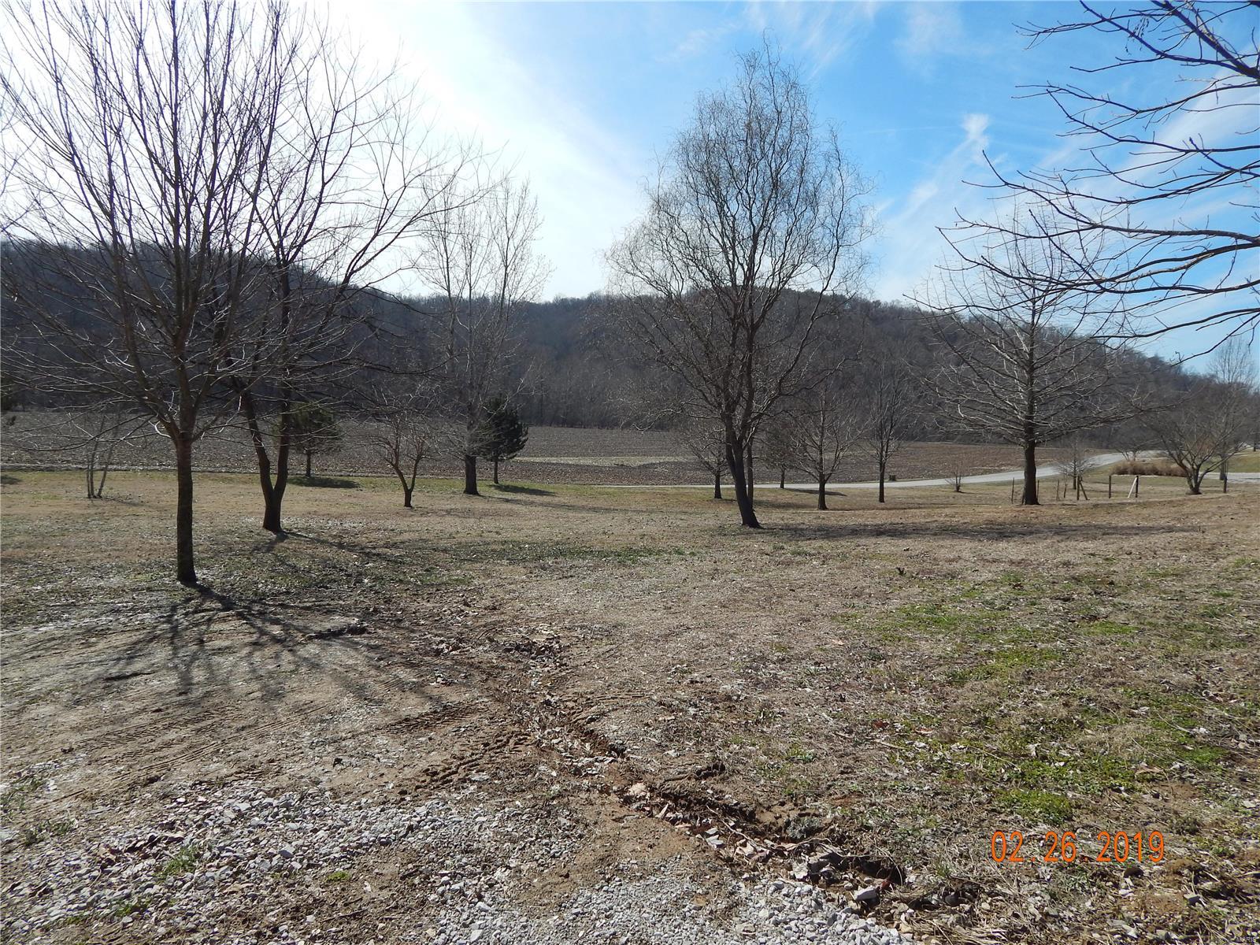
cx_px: 630
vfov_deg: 58.9
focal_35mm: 23
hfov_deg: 73.9
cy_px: 472
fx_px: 837
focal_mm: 4
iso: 125
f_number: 6
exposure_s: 1/800
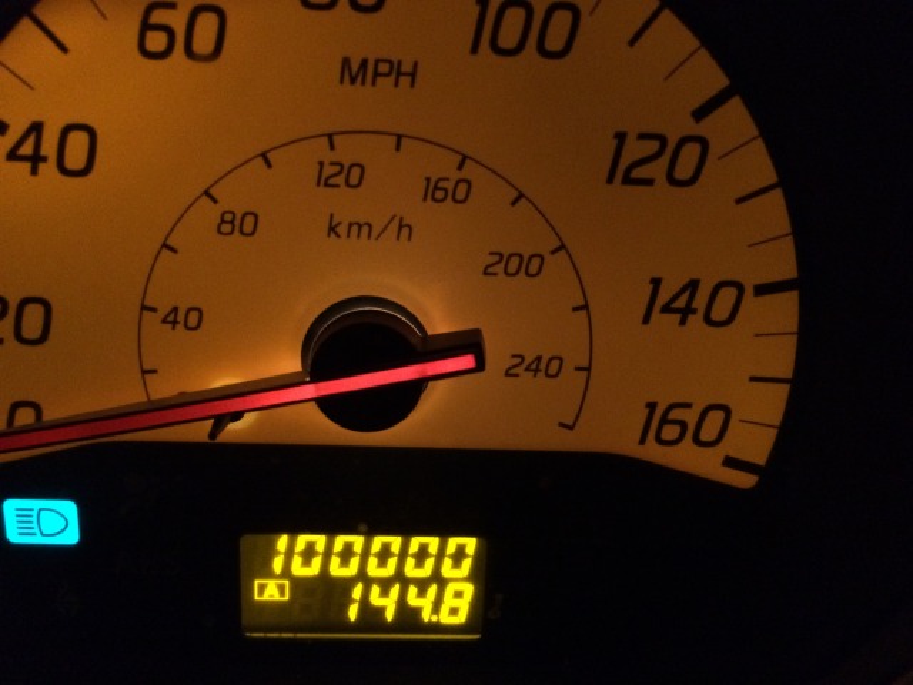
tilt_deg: -33.4
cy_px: 342
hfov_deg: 61.7
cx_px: 456
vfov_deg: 48.2
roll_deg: -0.8
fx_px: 765
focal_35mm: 29
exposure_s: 1/15
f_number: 2.2
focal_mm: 4.15
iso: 400
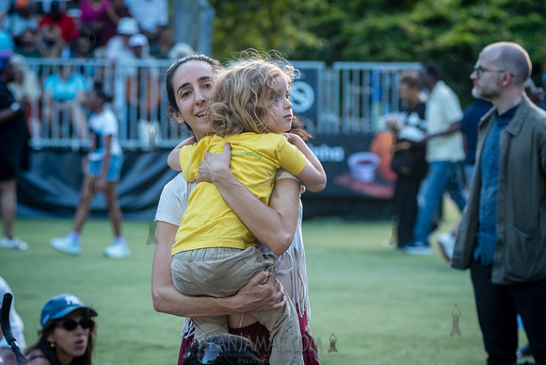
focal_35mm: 162
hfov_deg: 12.7
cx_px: 275
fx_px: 2453
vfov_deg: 8.5
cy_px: 156
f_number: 4.5
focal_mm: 125
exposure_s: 1/200
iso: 640
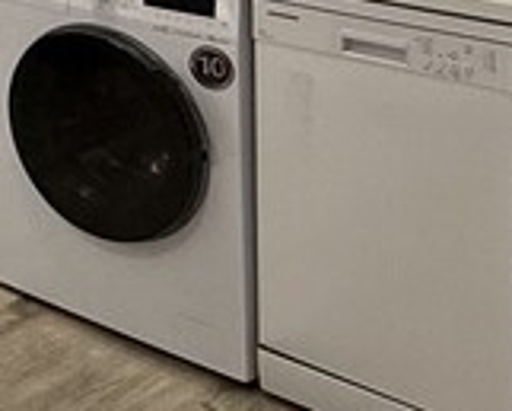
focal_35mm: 87
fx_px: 1319
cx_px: -509
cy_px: -331
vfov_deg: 15.2
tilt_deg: +0.8
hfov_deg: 16.6
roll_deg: -0.1
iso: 160
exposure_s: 1/99
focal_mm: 2.22
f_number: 2.2
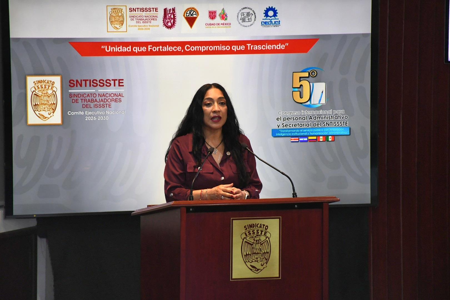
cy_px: 150
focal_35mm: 210
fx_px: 2625
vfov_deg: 6.5
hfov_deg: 9.8
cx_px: 225
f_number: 6.3
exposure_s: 1/125
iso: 4000
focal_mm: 140
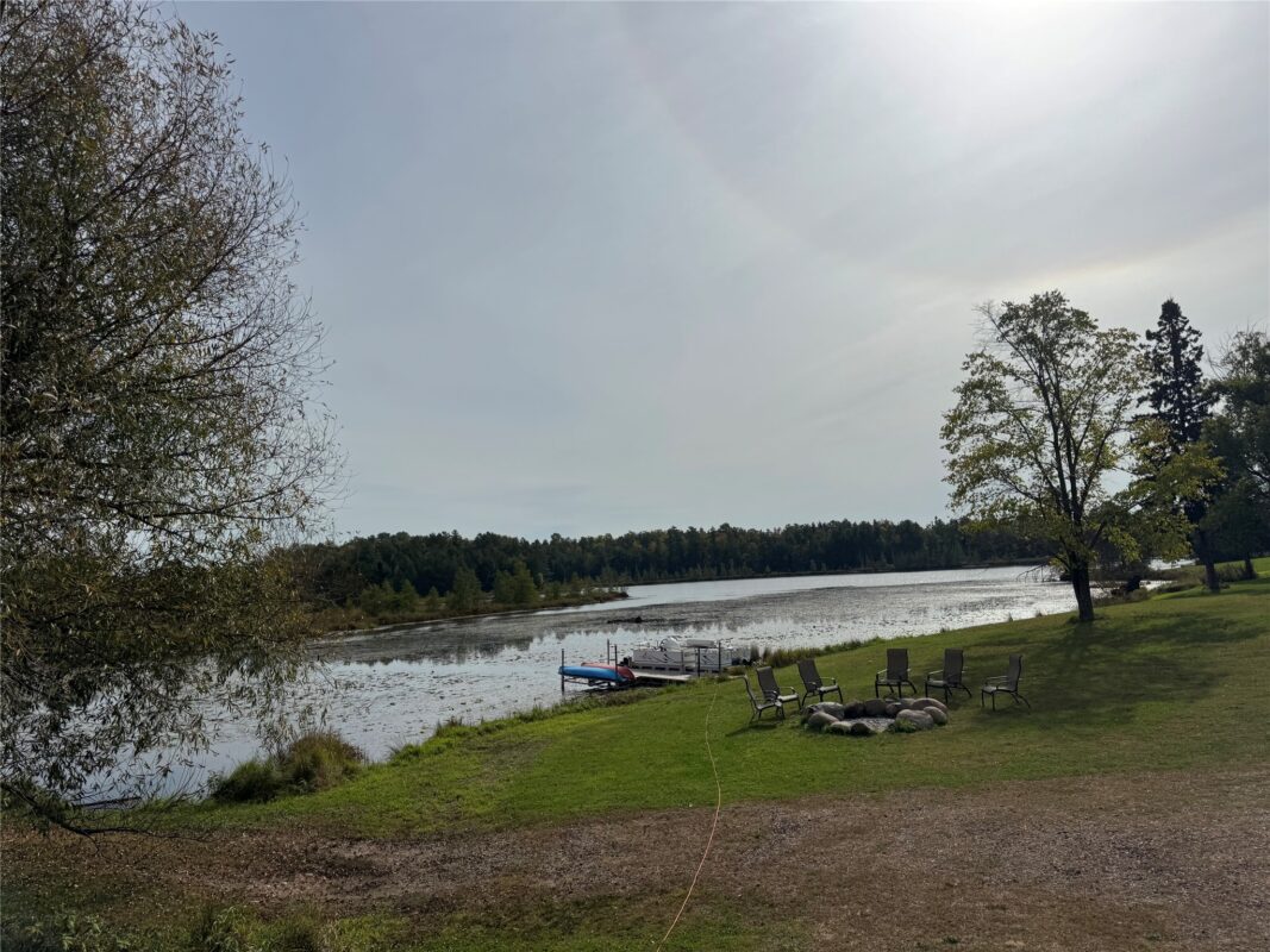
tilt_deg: +7.3
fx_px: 880
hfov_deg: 71.6
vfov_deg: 56.8
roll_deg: +3.4
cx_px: 635
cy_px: 476
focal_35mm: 24
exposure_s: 1/15152
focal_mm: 6.76
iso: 64
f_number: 1.78
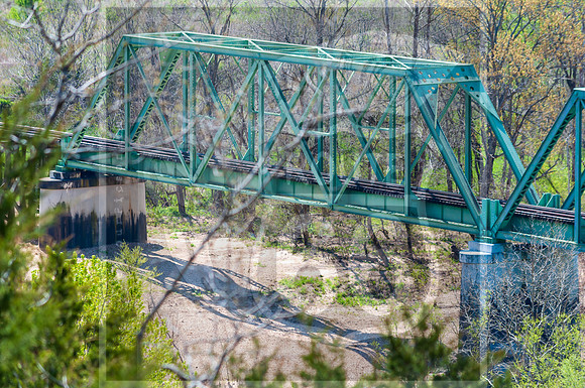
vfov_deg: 5.4
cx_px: 292
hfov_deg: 8.1
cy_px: 194
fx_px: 4138
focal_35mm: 255
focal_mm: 170
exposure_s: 1/500
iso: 160
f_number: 5.6
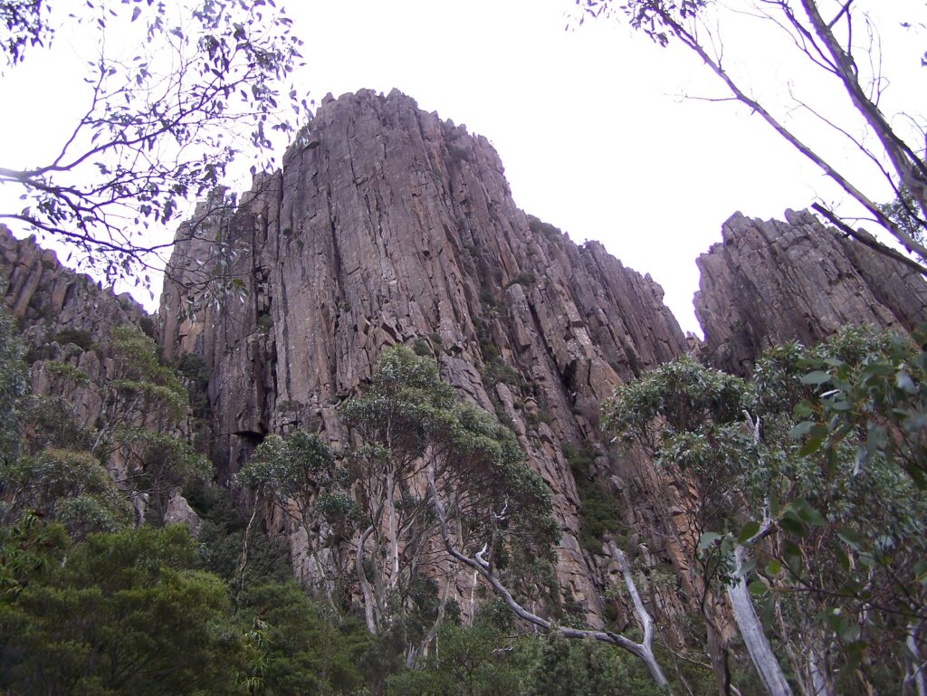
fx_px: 1018
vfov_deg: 37.8
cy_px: 348
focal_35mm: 38
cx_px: 464
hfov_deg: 49.0
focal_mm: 6.3
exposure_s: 1/50
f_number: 2.8
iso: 80
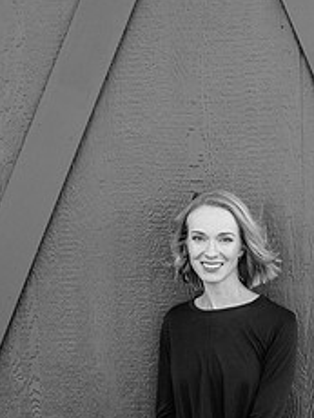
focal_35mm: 109
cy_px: 385
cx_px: 212
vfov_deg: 17.7
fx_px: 1316
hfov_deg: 13.6
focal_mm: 58
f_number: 3.2
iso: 125
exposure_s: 1/320
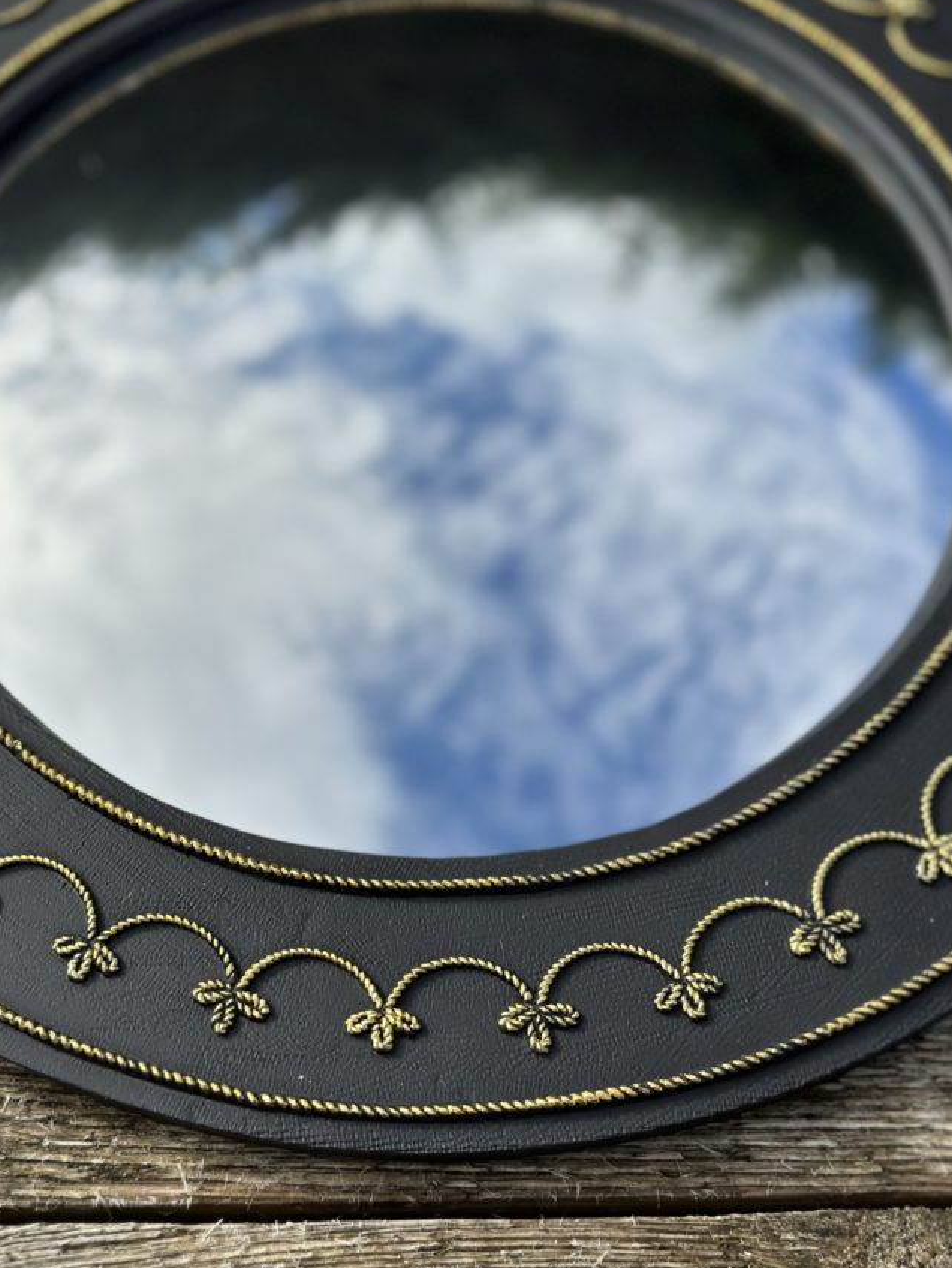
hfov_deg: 25.2
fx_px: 2125
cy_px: 629
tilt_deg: -61.1
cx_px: 428
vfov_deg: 33.2
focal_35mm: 58
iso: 100
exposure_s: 1/8929
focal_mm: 6.86
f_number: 1.78
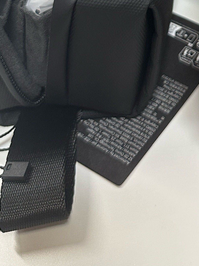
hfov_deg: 17.3
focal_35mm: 80
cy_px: -119
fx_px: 613
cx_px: 260
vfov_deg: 21.1
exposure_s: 1/60
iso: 125
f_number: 1.5
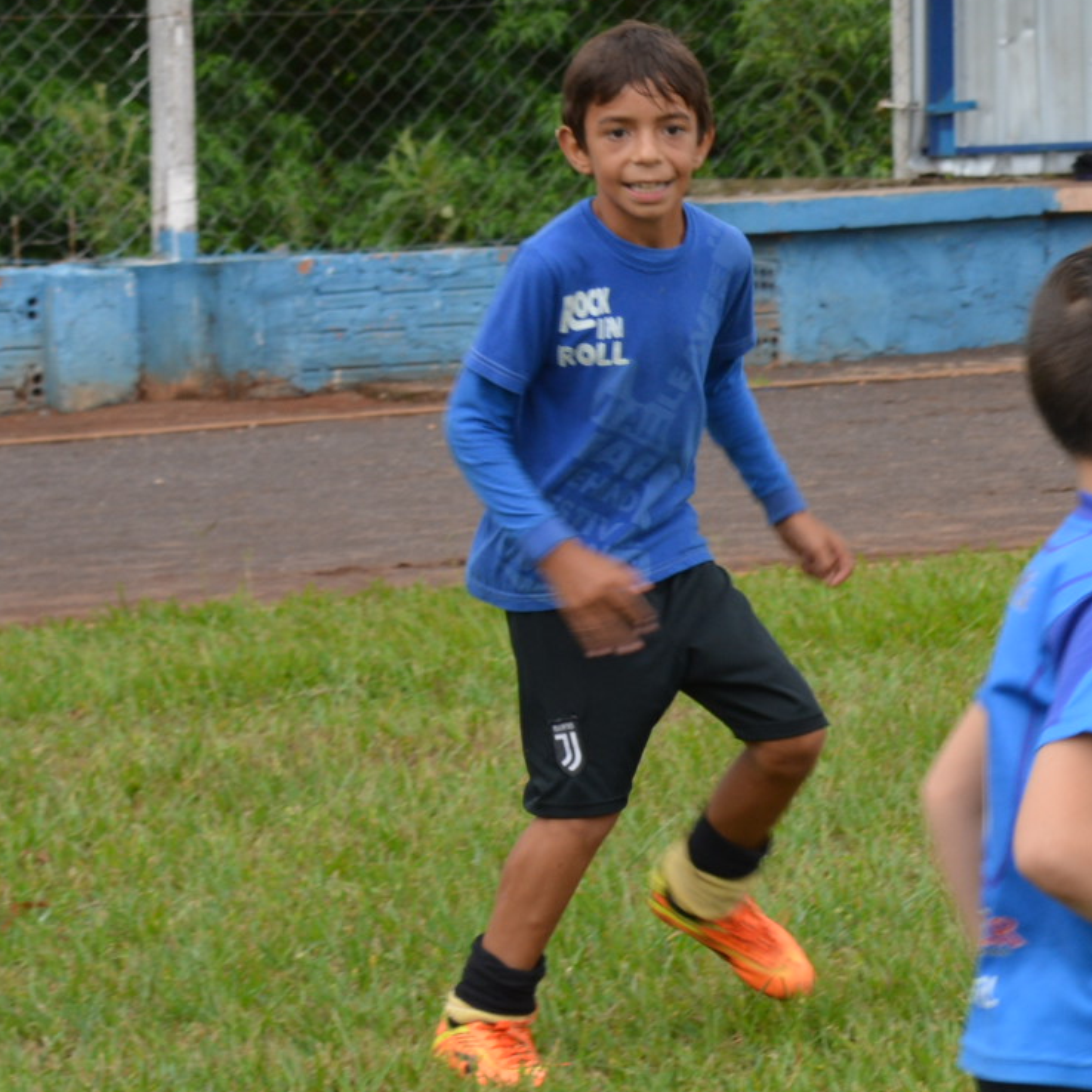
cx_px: 1537
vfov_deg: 7.5
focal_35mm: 233
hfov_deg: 7.4
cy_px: 593
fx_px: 8306
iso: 200
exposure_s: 1/200
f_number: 7.1
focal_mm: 45
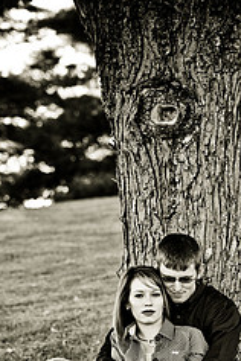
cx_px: 205
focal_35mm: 222
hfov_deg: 6.2
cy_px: 311
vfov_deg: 9.2
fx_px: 2229
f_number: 2.8
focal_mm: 78
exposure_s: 1/250
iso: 160
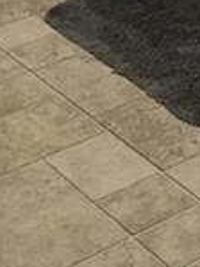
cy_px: -165
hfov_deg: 8.9
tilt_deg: -17.7
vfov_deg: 12.4
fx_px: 1146
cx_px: 495
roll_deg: +0.0
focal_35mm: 149
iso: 160
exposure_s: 1/30
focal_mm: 4.15
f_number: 2.2
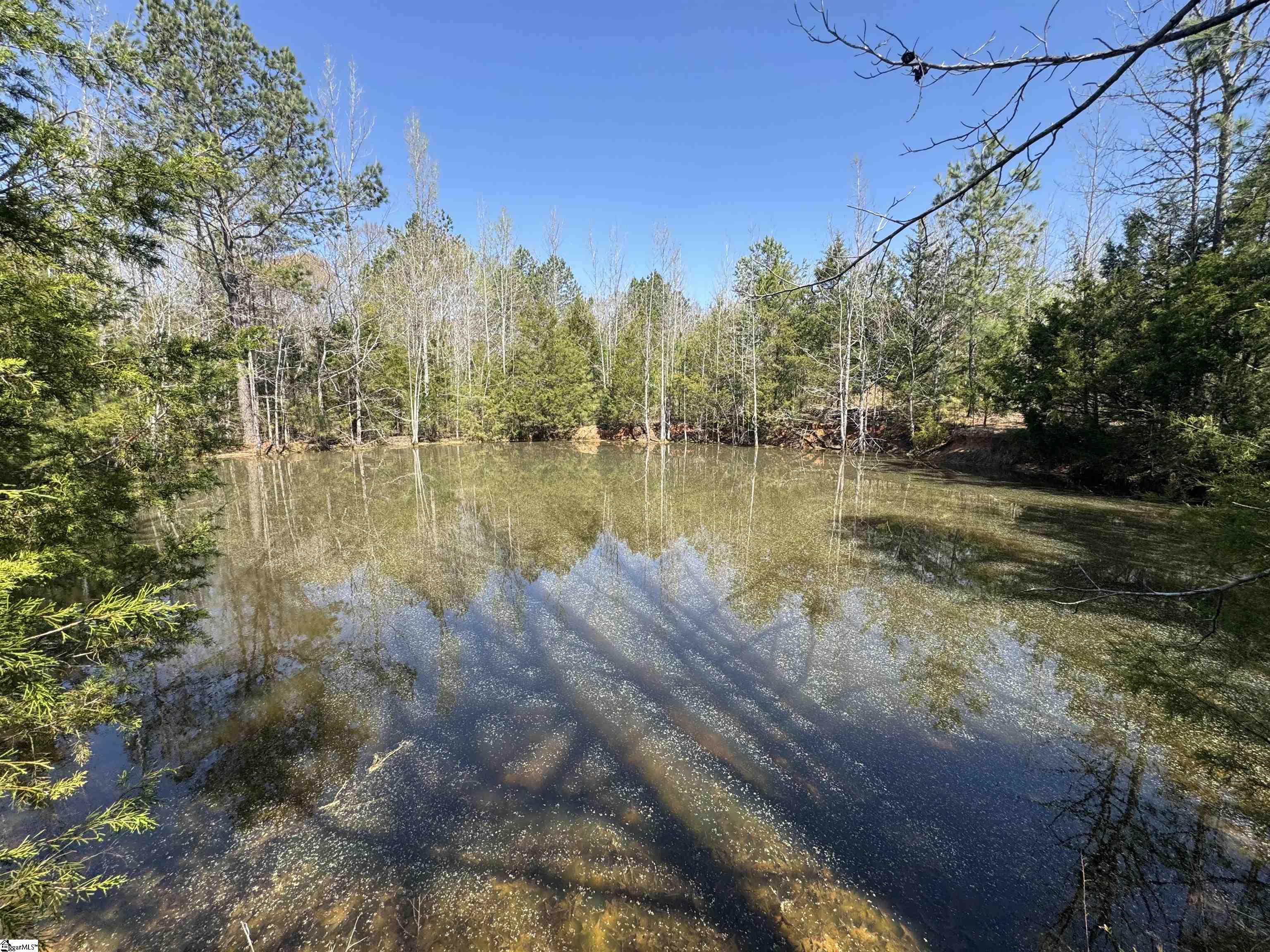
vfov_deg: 85.7
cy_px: 476
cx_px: 635
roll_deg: +1.8
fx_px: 514
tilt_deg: -6.7
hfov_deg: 102.1
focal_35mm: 14
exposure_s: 1/779
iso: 50
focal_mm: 2.22
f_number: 2.2
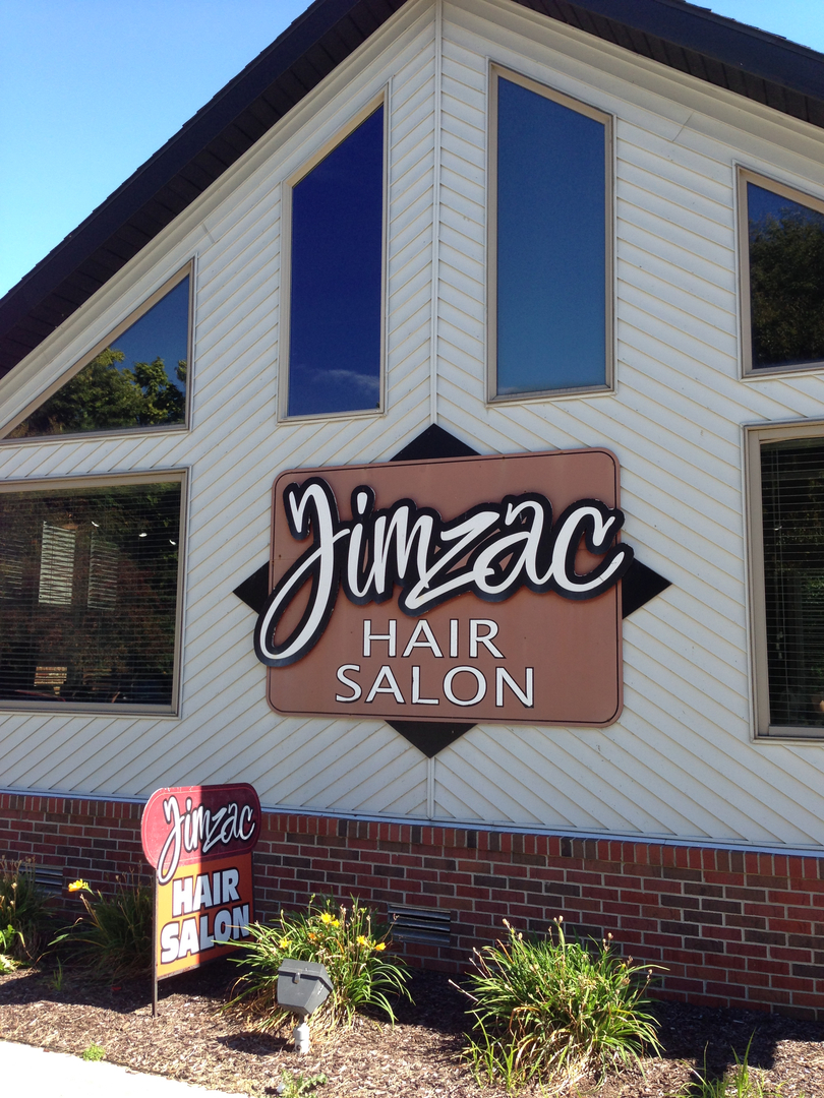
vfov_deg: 55.4
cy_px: 549
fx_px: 1047
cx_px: 412
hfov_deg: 42.9
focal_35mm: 33
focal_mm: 4.12
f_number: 2.4
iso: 50
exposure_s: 1/359
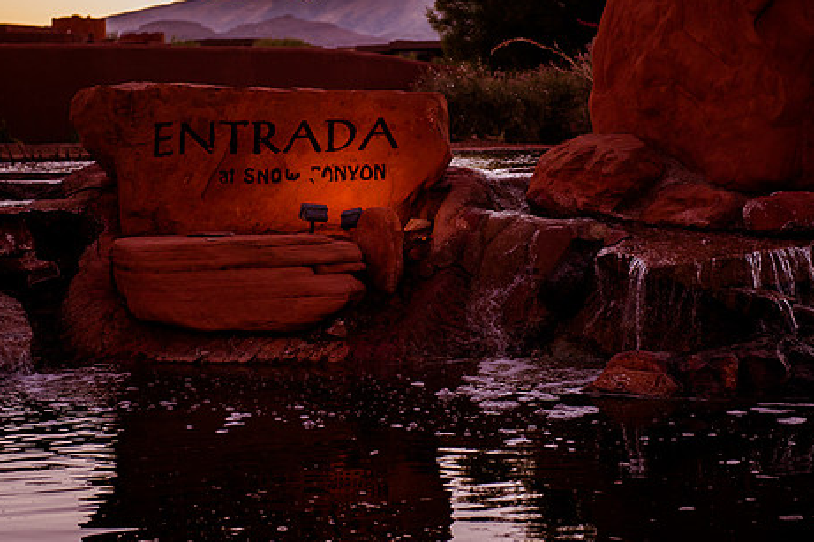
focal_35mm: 88
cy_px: 221
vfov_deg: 15.5
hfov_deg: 23.1
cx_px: 388
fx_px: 1989
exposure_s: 1/200
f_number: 2.8
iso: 1000
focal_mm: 70
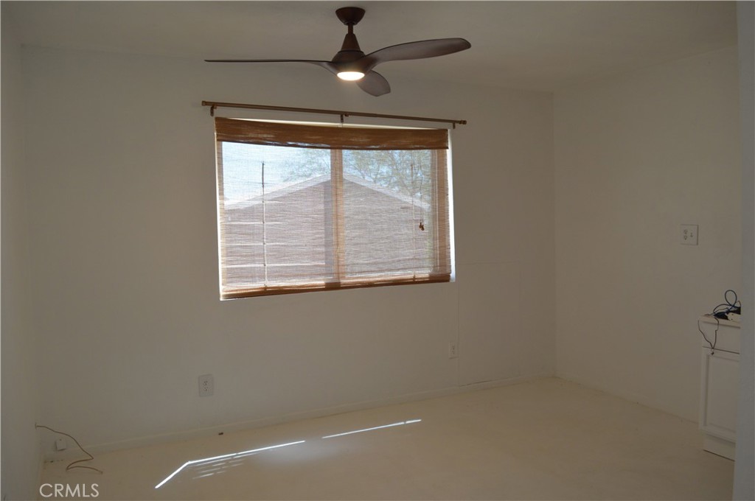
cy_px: 250
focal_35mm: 27
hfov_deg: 67.4
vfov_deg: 47.8
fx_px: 566
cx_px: 378
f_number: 5
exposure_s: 1/100
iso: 400
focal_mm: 18
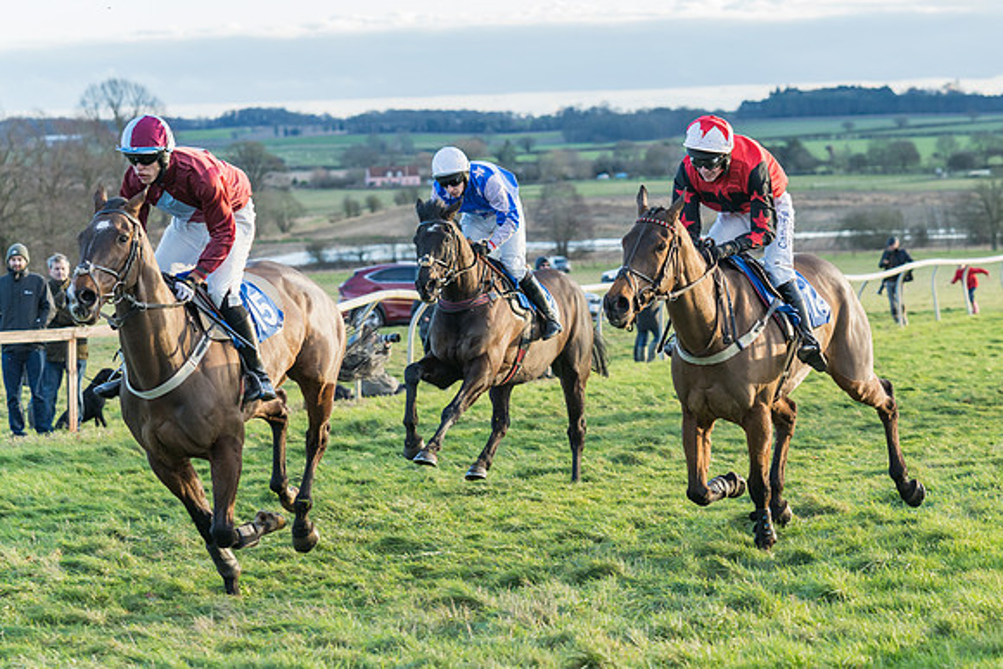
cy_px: 316
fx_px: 3410
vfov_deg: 11.2
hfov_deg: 16.7
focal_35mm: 122
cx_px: 666
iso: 800
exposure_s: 1/1000
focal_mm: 92
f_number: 4
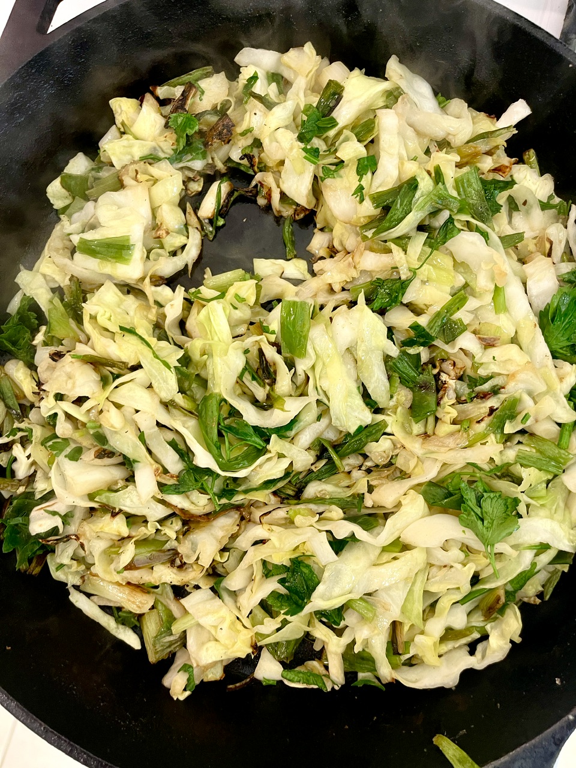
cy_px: 384
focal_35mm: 25
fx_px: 555
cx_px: 288
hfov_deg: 54.9
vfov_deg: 69.4
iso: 160
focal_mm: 5.1
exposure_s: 1/60
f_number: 1.6
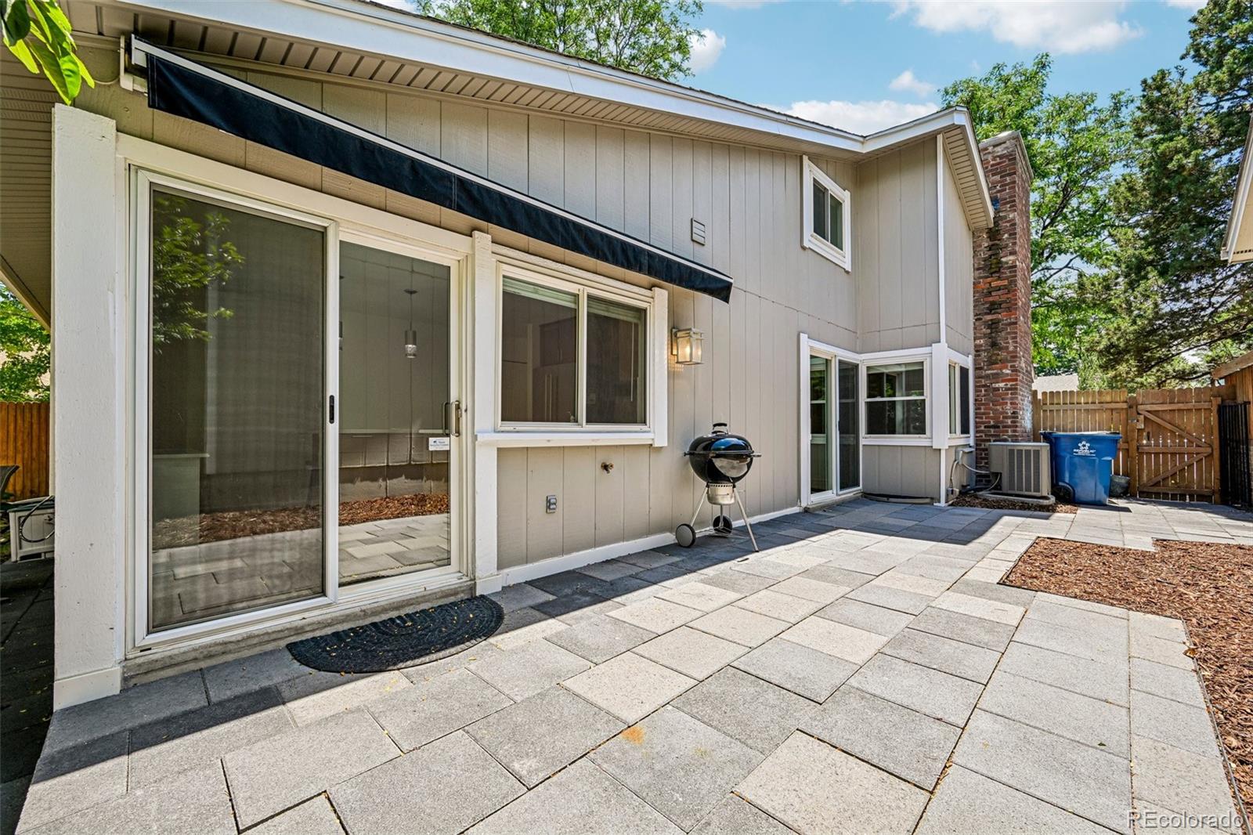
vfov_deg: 81.2
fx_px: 487
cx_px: 626
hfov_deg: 104.3
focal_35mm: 14
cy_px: 418
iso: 64
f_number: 10
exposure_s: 1/50
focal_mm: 14
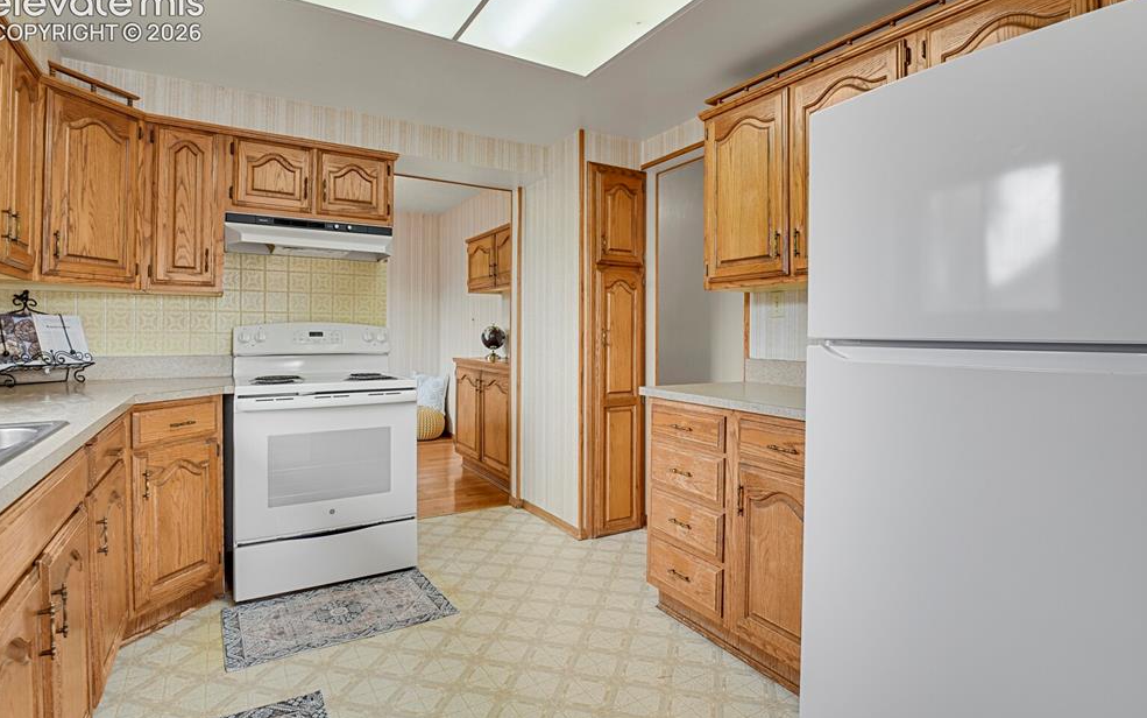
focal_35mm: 18
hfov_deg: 91.1
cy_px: 336
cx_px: 573
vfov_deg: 65.0
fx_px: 563
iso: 9000
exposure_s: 1/20
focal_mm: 17
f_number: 8
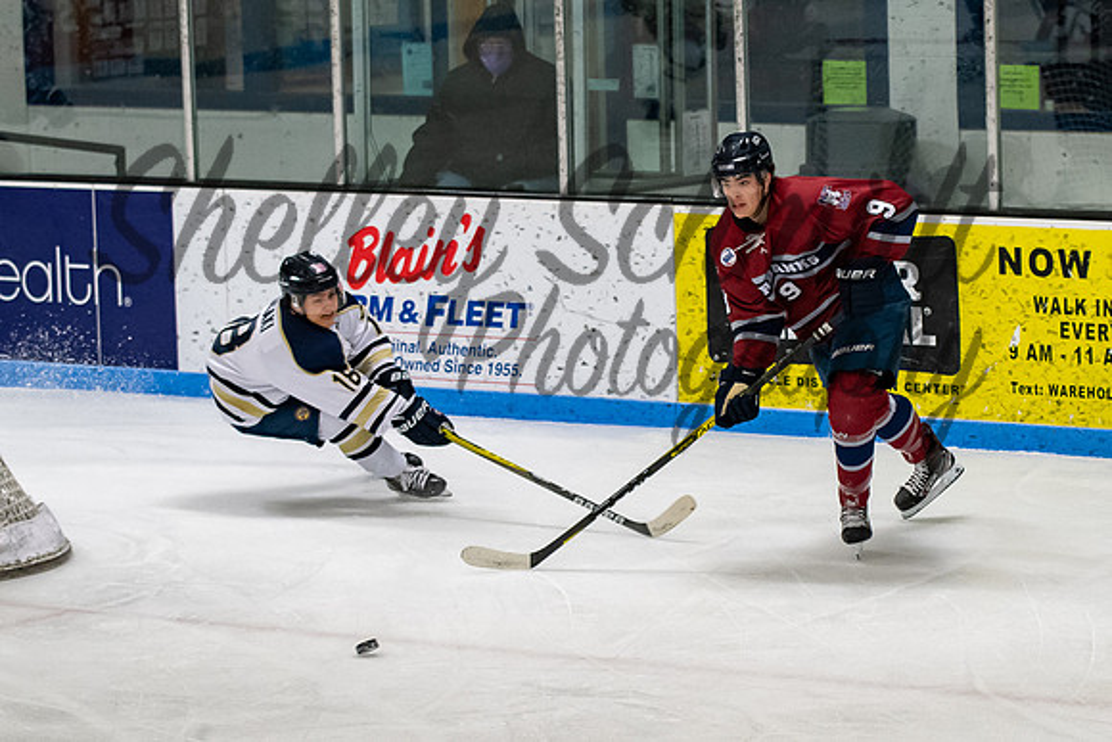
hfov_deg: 13.1
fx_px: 4848
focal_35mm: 157
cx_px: 783
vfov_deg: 8.8
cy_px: 360
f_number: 3.2
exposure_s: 1/800
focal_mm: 70
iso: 2000
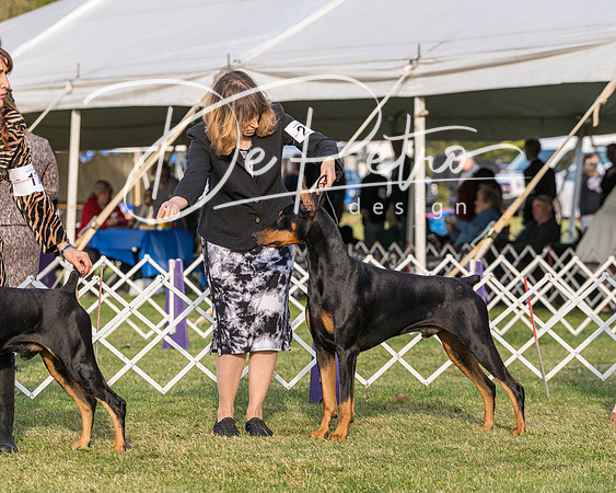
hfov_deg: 11.1
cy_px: 246
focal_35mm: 175
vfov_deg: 8.8
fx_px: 3181
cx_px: 308
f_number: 5.6
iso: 500
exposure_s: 1/800
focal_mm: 155
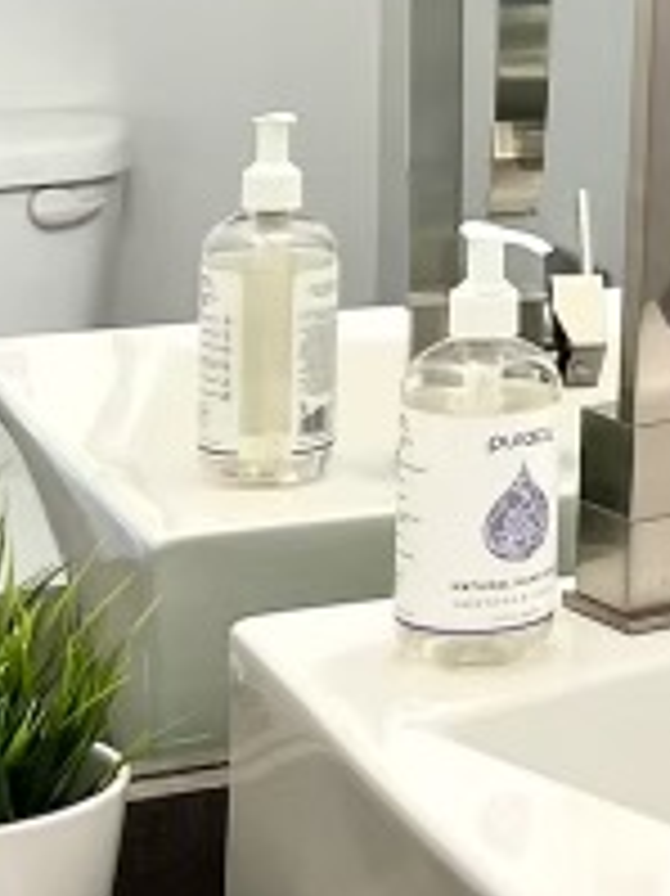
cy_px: -135
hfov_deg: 10.1
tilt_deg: -3.8
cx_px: 1389
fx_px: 3462
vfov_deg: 14.3
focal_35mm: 134
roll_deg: -1.2
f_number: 1.5
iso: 80
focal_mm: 5.7
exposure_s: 1/120
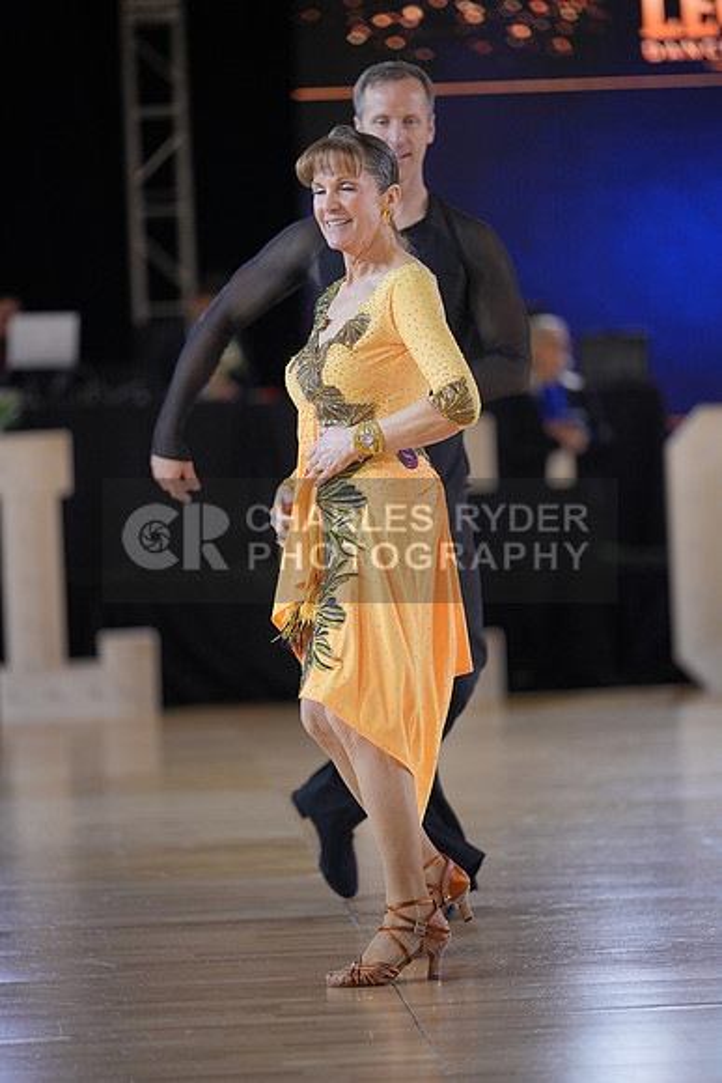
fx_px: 4509
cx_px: 361
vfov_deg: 13.7
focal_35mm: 150
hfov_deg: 9.2
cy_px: 542
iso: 800
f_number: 2
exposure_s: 1/500
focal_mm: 150
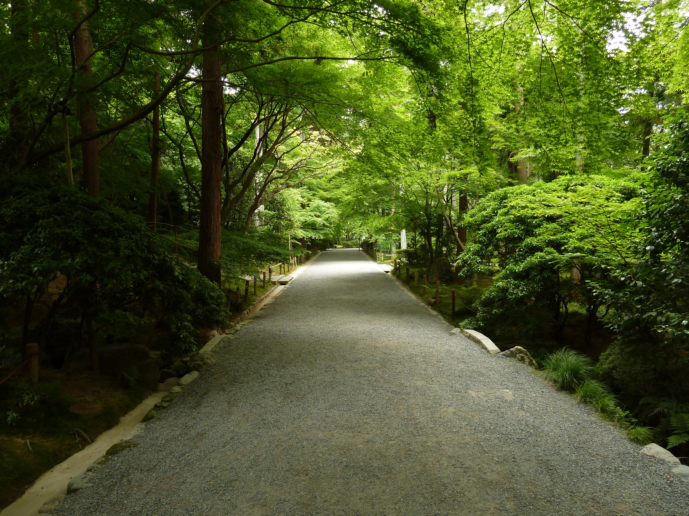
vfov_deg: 54.9
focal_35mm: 25
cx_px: 344
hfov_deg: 69.4
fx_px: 498
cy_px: 258
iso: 80
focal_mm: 4.1
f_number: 3.3
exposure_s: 1/15
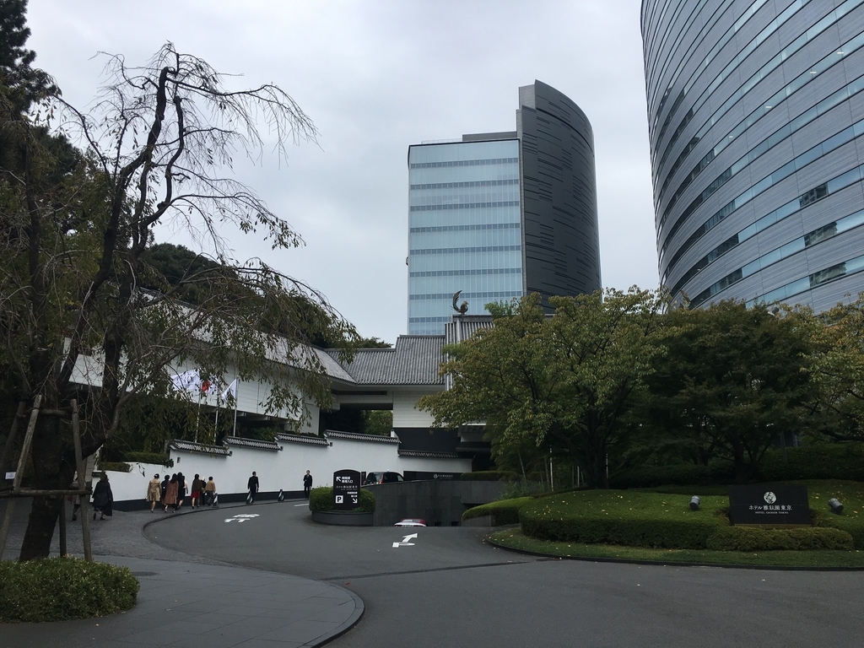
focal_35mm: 29
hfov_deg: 61.7
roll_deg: +0.6
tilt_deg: +15.0
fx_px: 724
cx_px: 432
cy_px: 324
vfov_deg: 48.2
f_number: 2.2
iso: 25
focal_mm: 4.15
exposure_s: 1/810
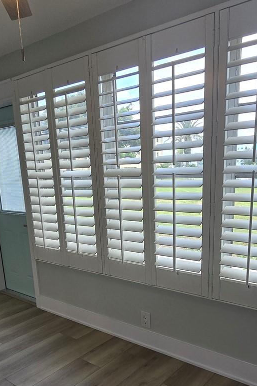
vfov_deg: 63.7
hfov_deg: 46.3
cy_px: 260
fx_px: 300
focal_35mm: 28
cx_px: 139
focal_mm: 2.2
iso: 50
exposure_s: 1/120
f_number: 2.2
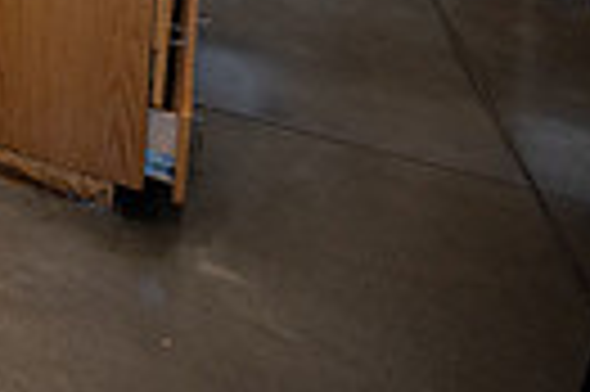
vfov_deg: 17.1
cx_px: -644
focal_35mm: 62
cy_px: -356
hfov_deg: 18.2
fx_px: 1015
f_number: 4
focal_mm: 14
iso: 500
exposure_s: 1/250
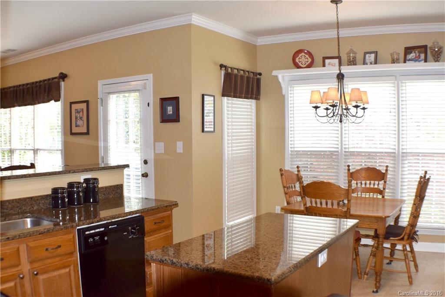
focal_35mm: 48
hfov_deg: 41.1
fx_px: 593
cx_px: 222
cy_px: 148
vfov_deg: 28.1
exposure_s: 1/125
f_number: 5.6
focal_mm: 32
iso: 640
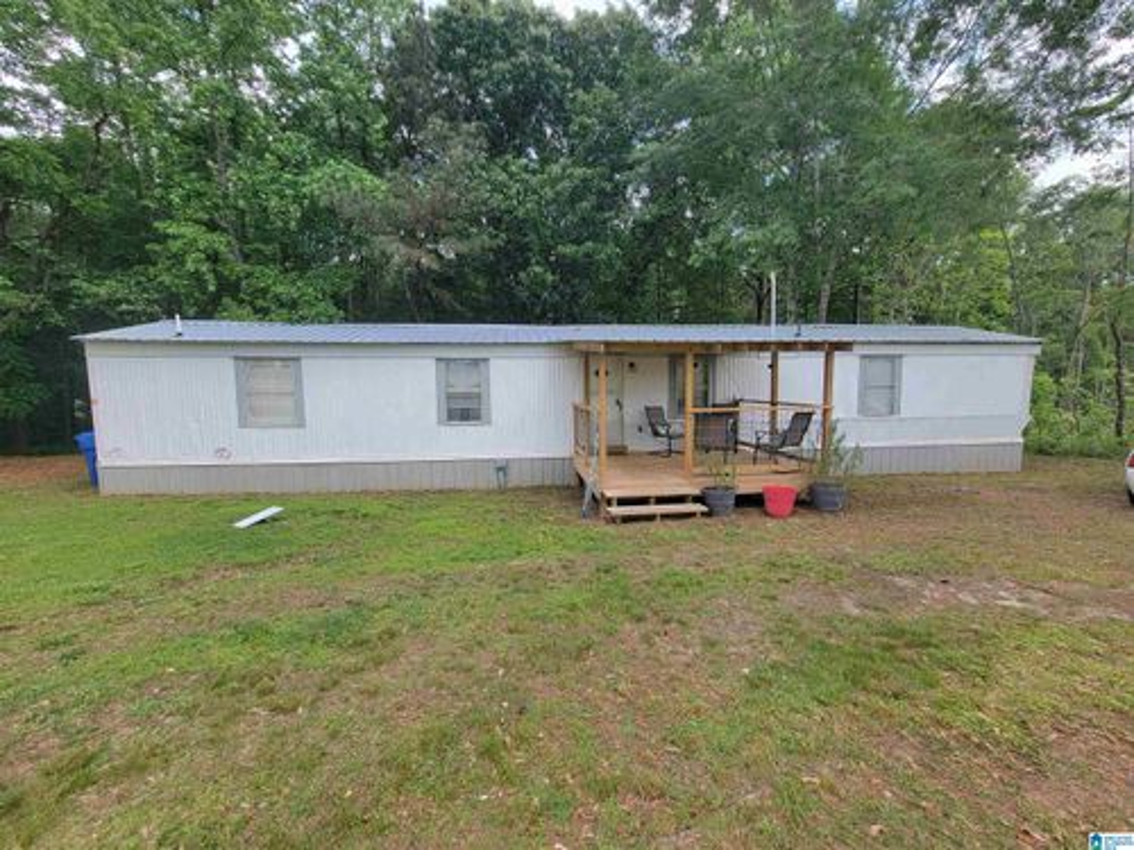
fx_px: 426
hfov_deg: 106.2
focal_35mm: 13
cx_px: 567
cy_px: 425
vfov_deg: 89.9
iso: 50
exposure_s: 1/414
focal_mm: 2.2
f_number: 2.2
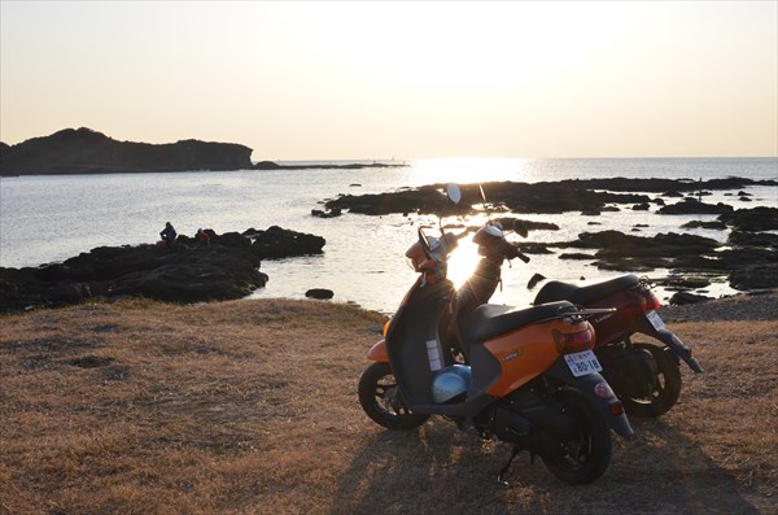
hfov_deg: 43.7
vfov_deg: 29.7
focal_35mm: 45
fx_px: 970
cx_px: 389
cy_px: 258
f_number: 13
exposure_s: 1/1000
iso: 800
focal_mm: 30
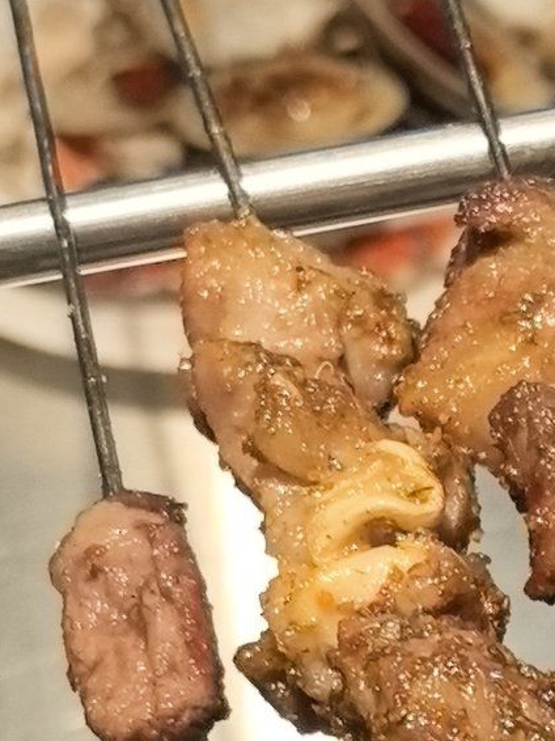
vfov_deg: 11.5
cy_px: 883
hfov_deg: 8.5
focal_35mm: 169
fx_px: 3616
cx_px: 872
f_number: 2
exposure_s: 1/100
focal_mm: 8.5
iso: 50
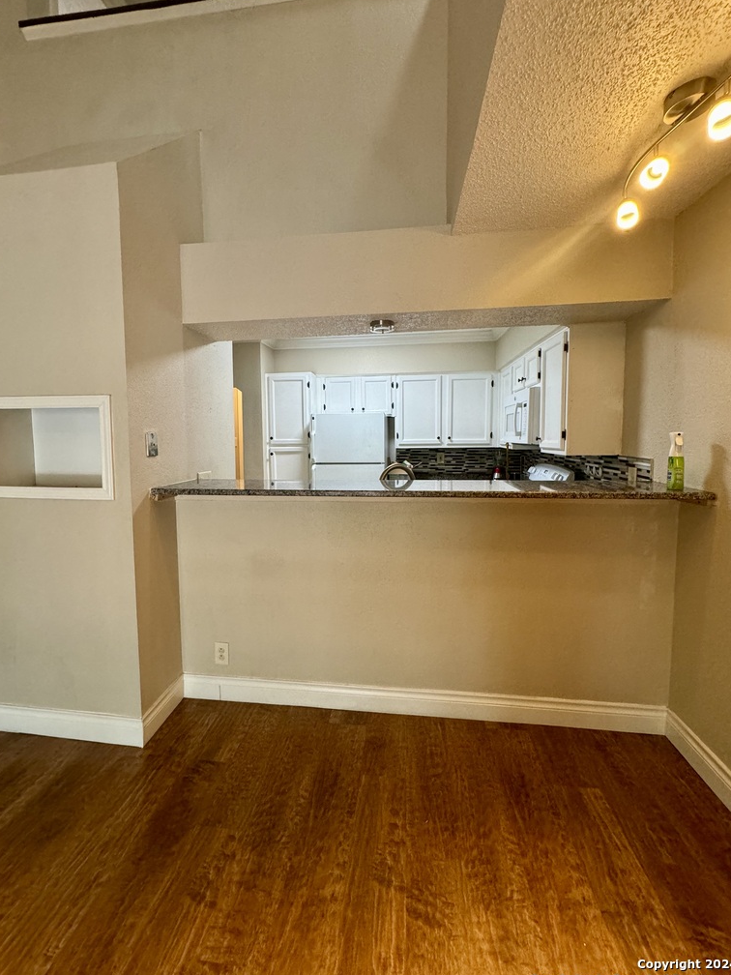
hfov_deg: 81.7
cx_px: 348
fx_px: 422
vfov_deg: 98.1
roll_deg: +1.2
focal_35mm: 15
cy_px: 465
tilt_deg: -3.7
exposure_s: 1/120
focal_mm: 2.22
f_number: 2.2
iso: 320
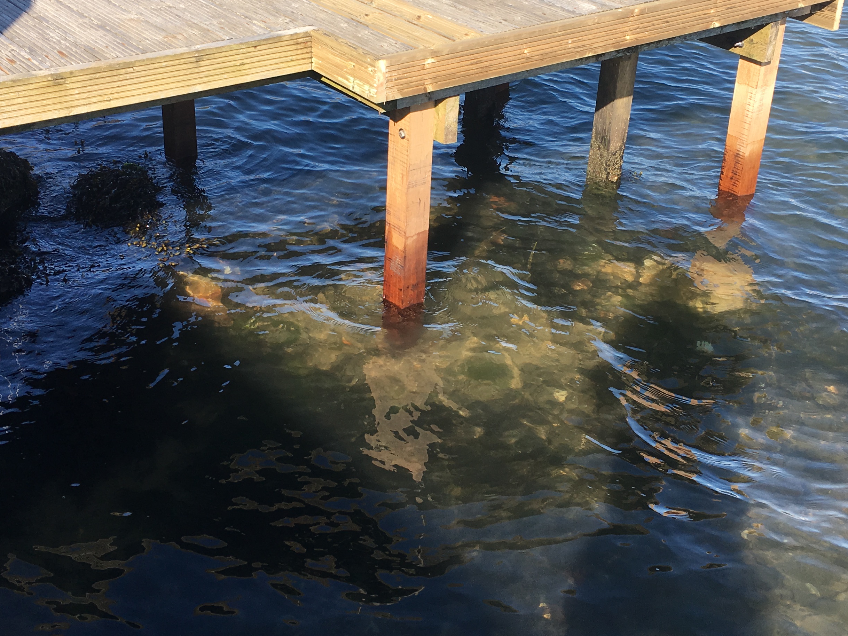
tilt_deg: -25.7
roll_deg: -2.7
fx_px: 1176
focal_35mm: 48
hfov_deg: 39.6
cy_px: 249
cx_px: 472
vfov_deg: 30.2
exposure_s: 1/674
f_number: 2.2
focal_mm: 4.15
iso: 25
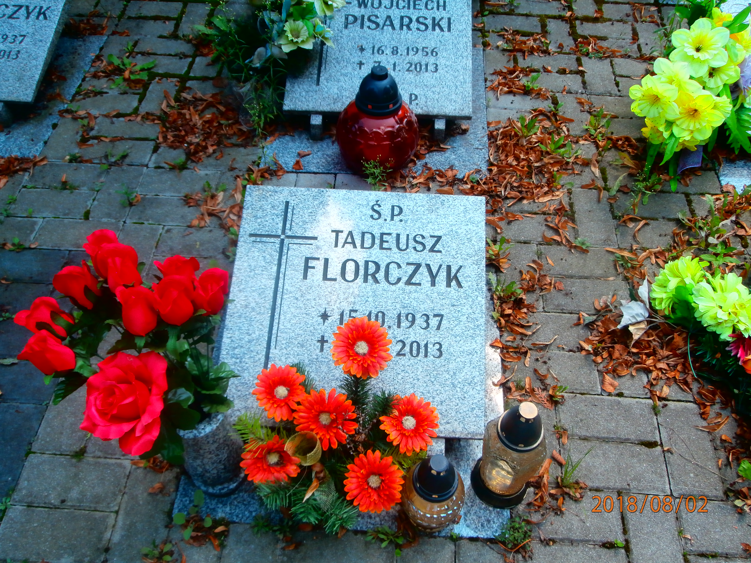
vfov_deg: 46.8
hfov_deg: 60.0
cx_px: 376
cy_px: 282
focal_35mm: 30
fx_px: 651
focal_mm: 5.36
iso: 100
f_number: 3.5
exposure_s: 1/160
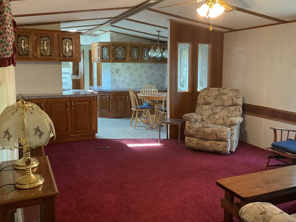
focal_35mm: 35
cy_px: 95
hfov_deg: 52.6
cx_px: 160
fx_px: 299
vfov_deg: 40.6
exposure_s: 1/60
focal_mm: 3
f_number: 1.8
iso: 250
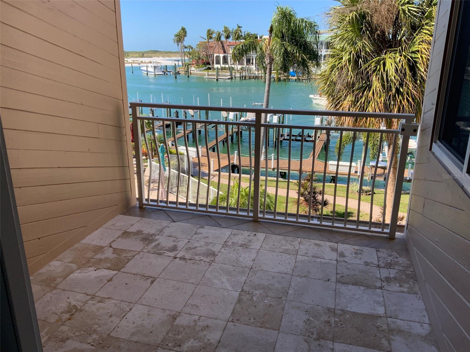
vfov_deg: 48.2
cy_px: 176
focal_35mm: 29
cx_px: 235
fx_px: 394
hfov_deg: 61.7
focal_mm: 3
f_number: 1.8
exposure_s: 1/883
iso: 16
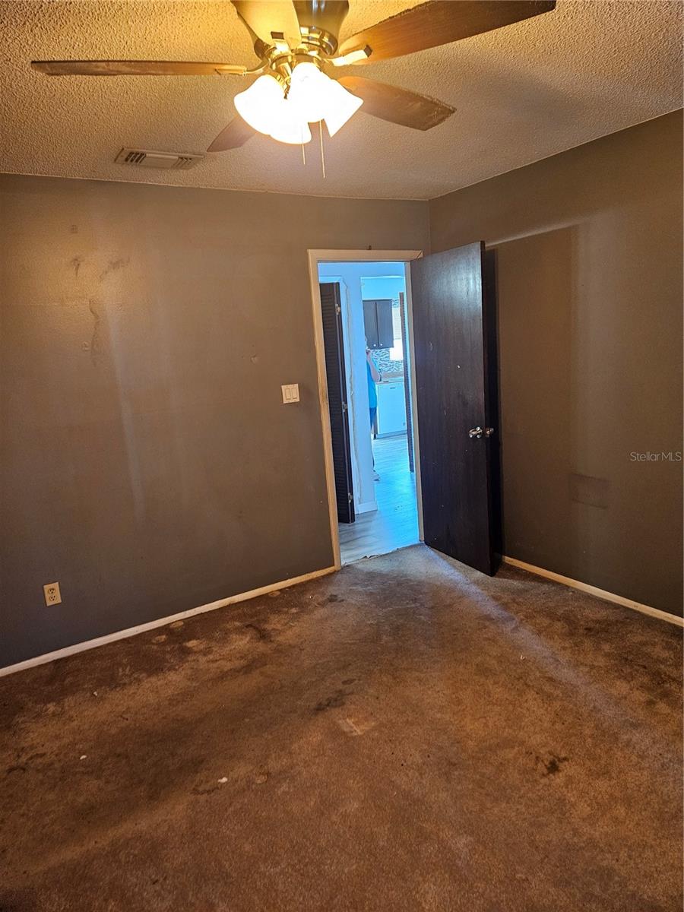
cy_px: 456
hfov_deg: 58.9
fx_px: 606
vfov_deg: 73.9
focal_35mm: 23
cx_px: 342
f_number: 1.8
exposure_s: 1/60
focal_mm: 5.4
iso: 640
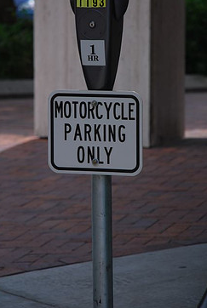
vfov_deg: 8.2
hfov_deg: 5.5
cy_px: 120
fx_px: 2160
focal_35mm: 252
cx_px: 92
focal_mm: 135
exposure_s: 1/250
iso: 100
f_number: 5.6
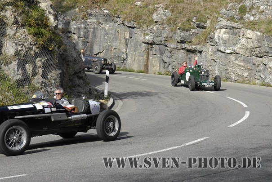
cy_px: 90
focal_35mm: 85
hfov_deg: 24.0
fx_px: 639
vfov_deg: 16.2
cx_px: 136
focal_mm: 55
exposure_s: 1/500
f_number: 7.1
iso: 320
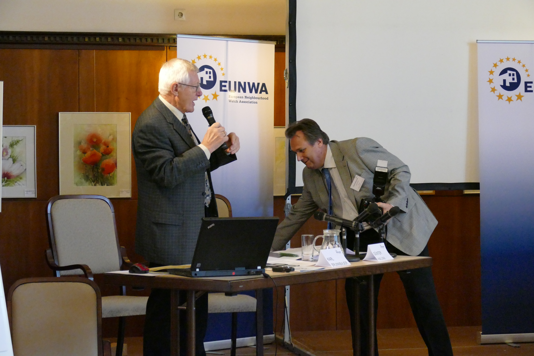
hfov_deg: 23.4
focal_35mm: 87
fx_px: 1290
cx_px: 267
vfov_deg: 15.7
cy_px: 178
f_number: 3.8
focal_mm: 31.83
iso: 3200
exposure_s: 1/125
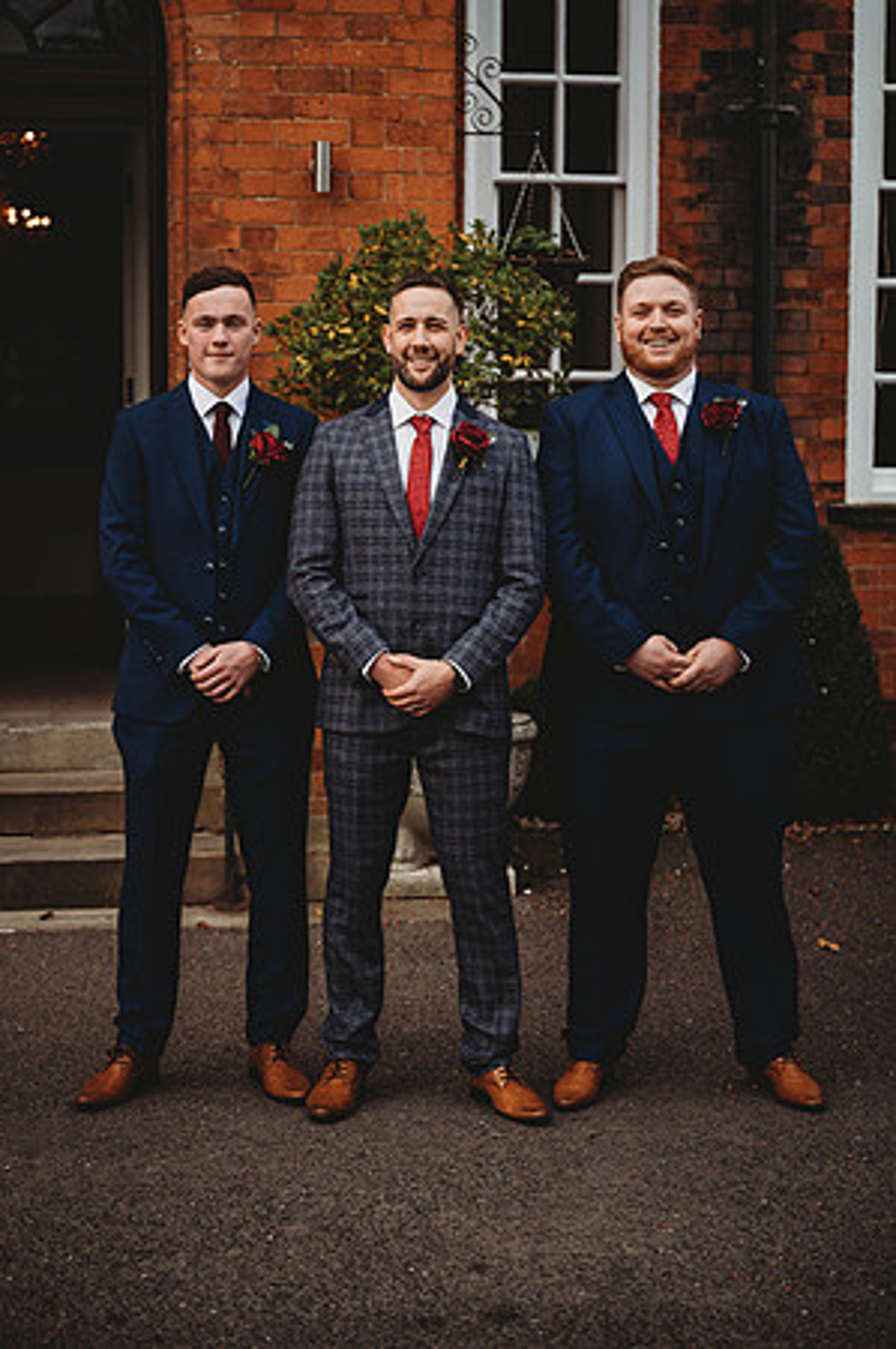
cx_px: 448
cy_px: 674
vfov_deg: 31.9
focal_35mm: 63
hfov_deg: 21.5
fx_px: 2357
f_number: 2.8
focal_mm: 63
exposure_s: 1/160
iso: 110
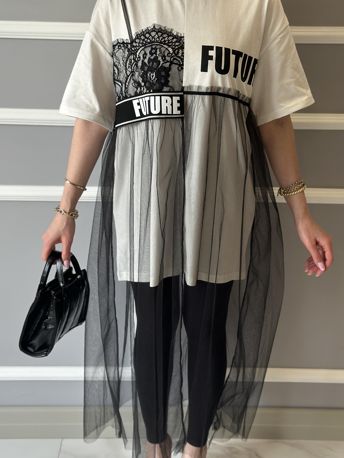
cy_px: 193
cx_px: 181
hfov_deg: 25.2
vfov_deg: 33.2
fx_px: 768
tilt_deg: -19.5
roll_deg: -1.6
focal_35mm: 58
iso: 64
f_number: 1.78
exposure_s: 1/133
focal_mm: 6.86
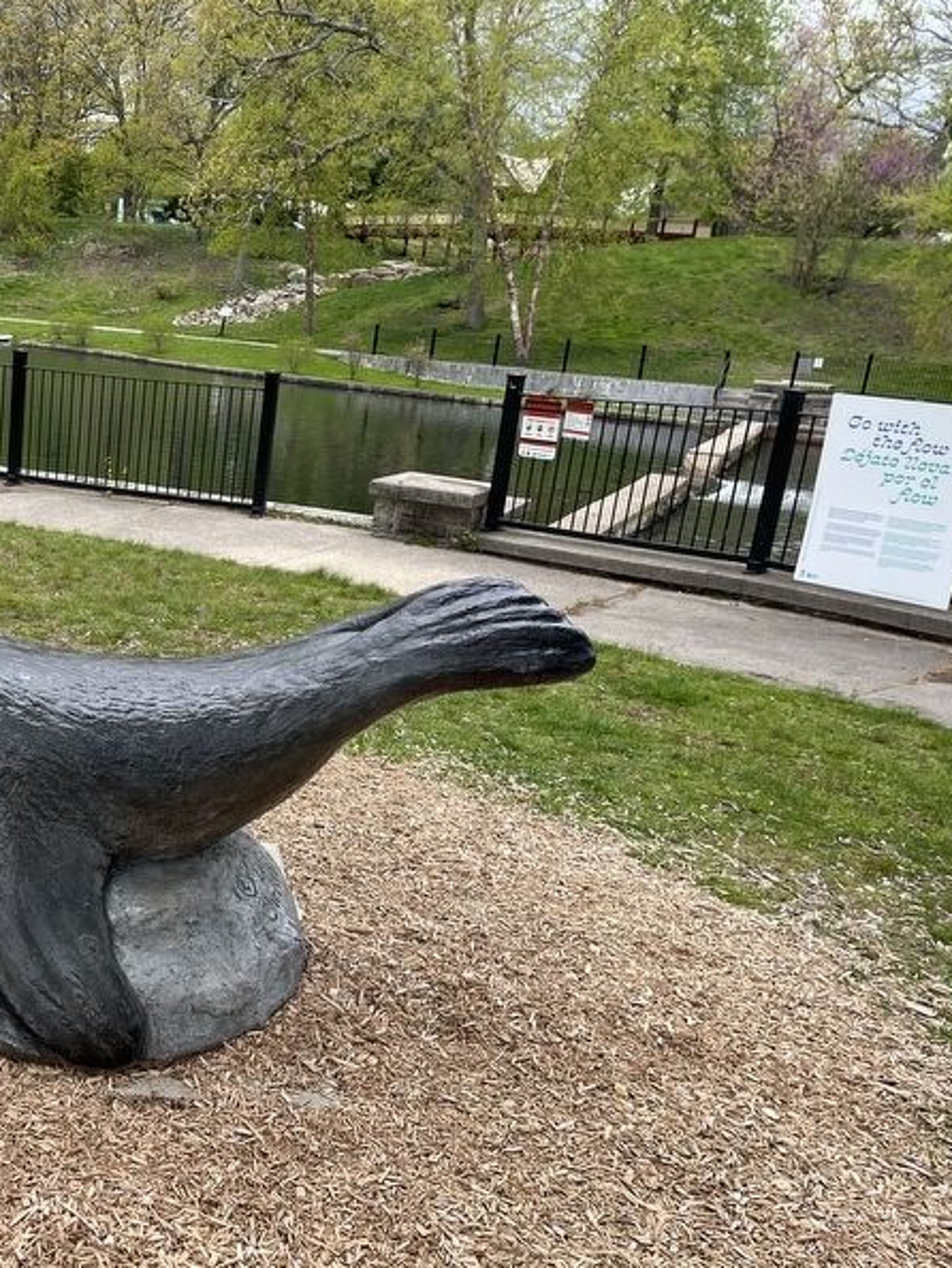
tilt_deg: -14.5
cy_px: 632
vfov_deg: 52.6
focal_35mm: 35
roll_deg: -5.2
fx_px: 1282
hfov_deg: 38.4
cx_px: 130
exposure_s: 1/1186
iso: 50
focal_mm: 5.1
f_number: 1.6
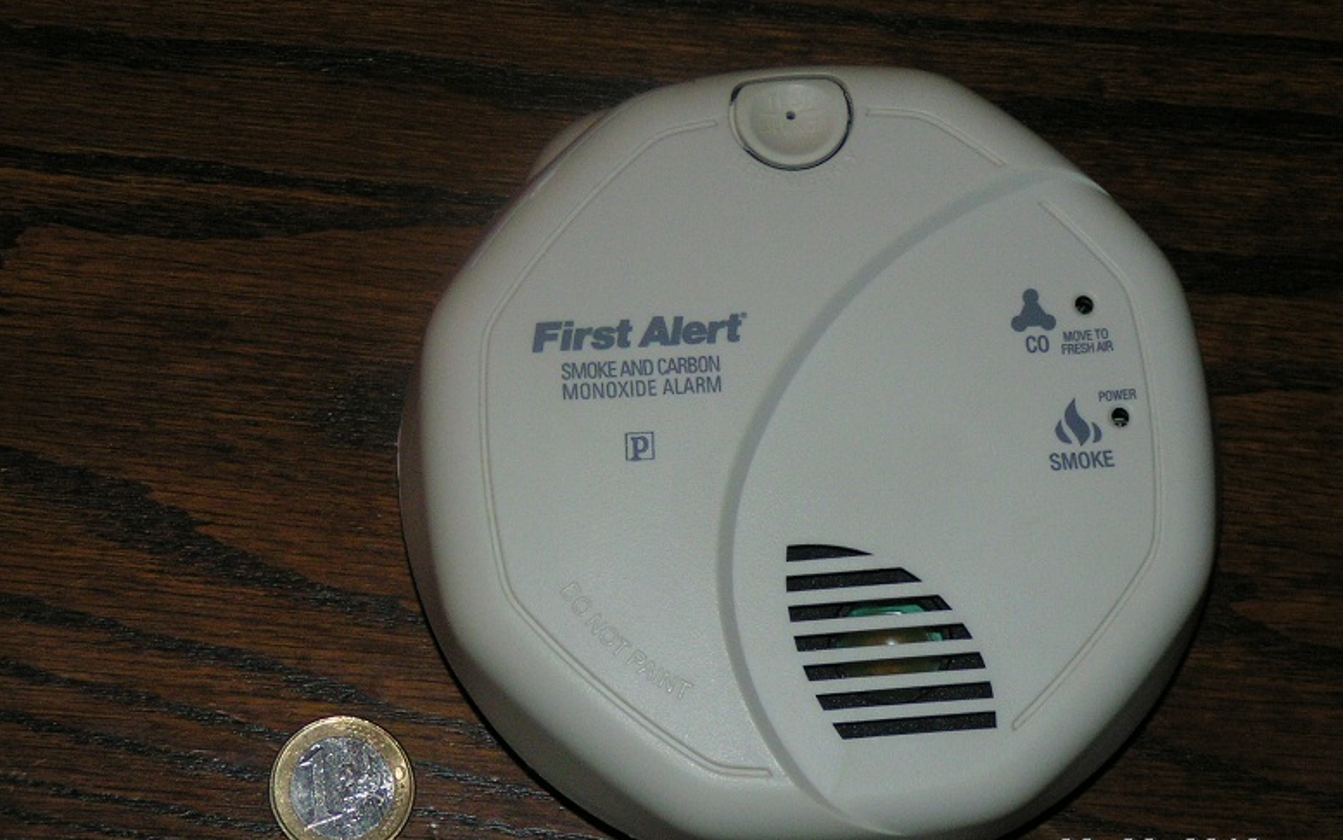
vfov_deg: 8.4
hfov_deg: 13.4
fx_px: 5711
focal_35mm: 156
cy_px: 439
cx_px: 688
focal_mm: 21.9
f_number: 3.5
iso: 200
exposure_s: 1/160
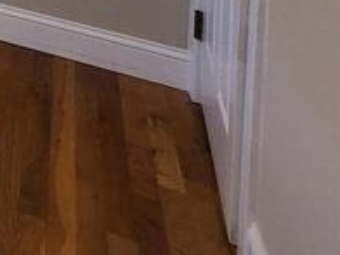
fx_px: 668
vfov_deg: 15.6
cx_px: -546
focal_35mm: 68
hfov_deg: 13.7
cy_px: -298
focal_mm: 2.2
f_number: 2.2
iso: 200
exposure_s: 1/60
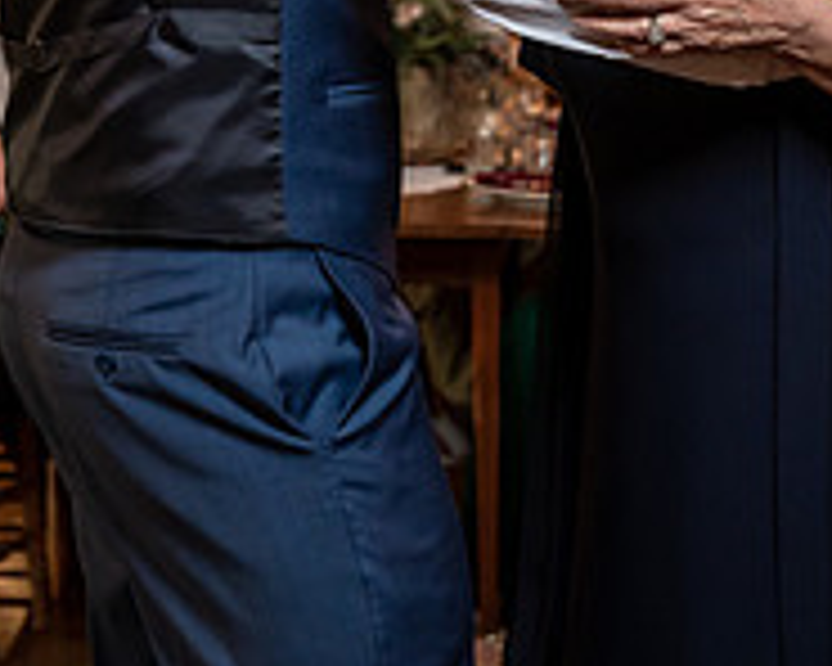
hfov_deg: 14.0
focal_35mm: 138
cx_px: 463
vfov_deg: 11.0
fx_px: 3398
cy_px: -151
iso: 2000
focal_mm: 46
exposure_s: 1/100
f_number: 4
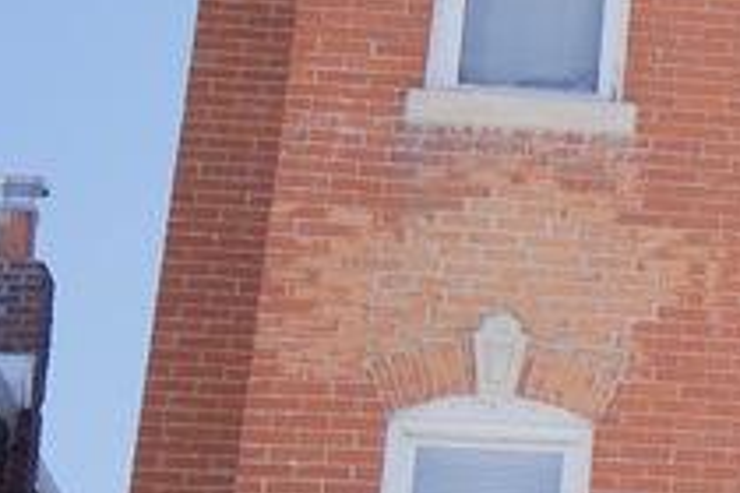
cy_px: 90
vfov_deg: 8.8
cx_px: 1438
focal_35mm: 156
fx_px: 3206
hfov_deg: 11.9
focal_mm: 32
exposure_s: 1/500
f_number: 7.1
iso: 100
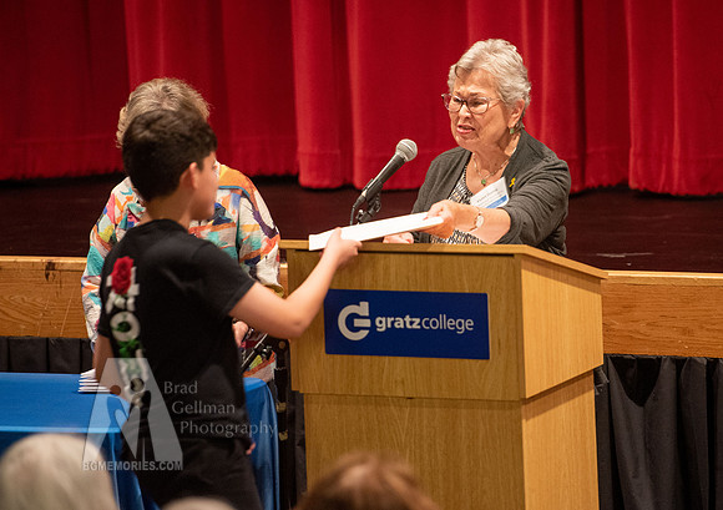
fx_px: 4929
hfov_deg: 8.4
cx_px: 423
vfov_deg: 5.9
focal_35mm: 241
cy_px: 247
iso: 2500
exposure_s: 1/80
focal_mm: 200
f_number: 2.8
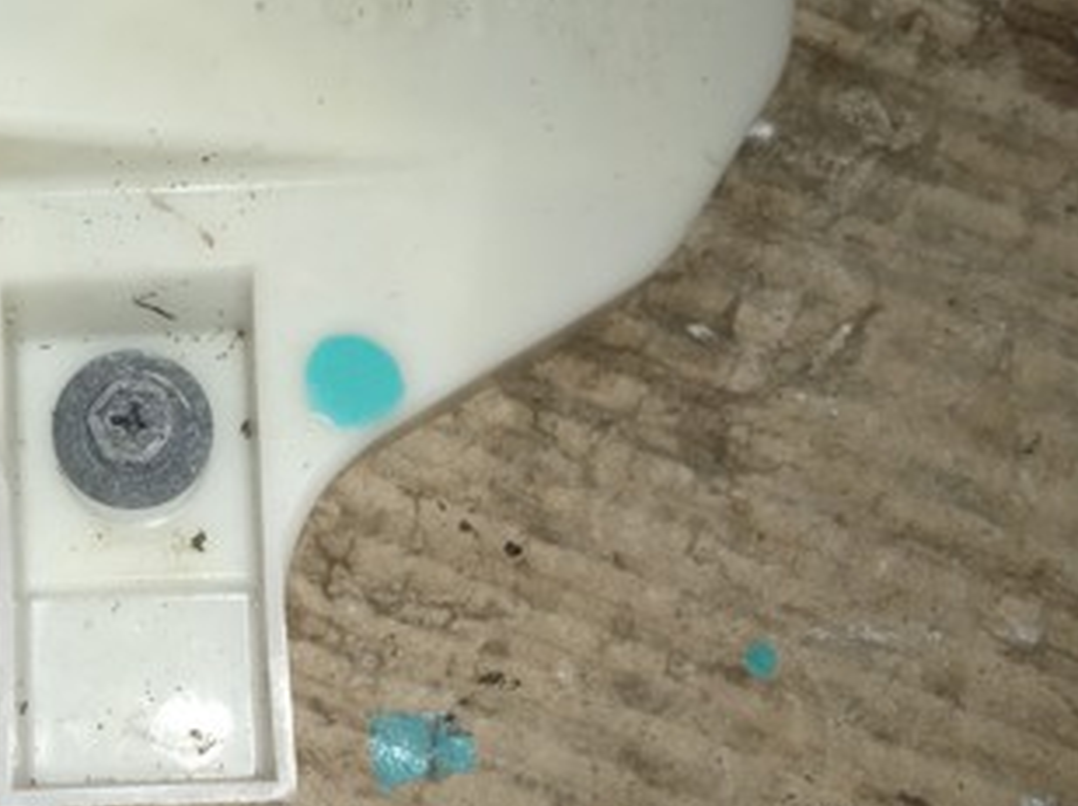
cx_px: 112
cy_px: 438
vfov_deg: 25.2
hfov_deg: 31.7
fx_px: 1804
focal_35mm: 58
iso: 373
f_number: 2.2
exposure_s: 1/33.3
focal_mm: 3.43
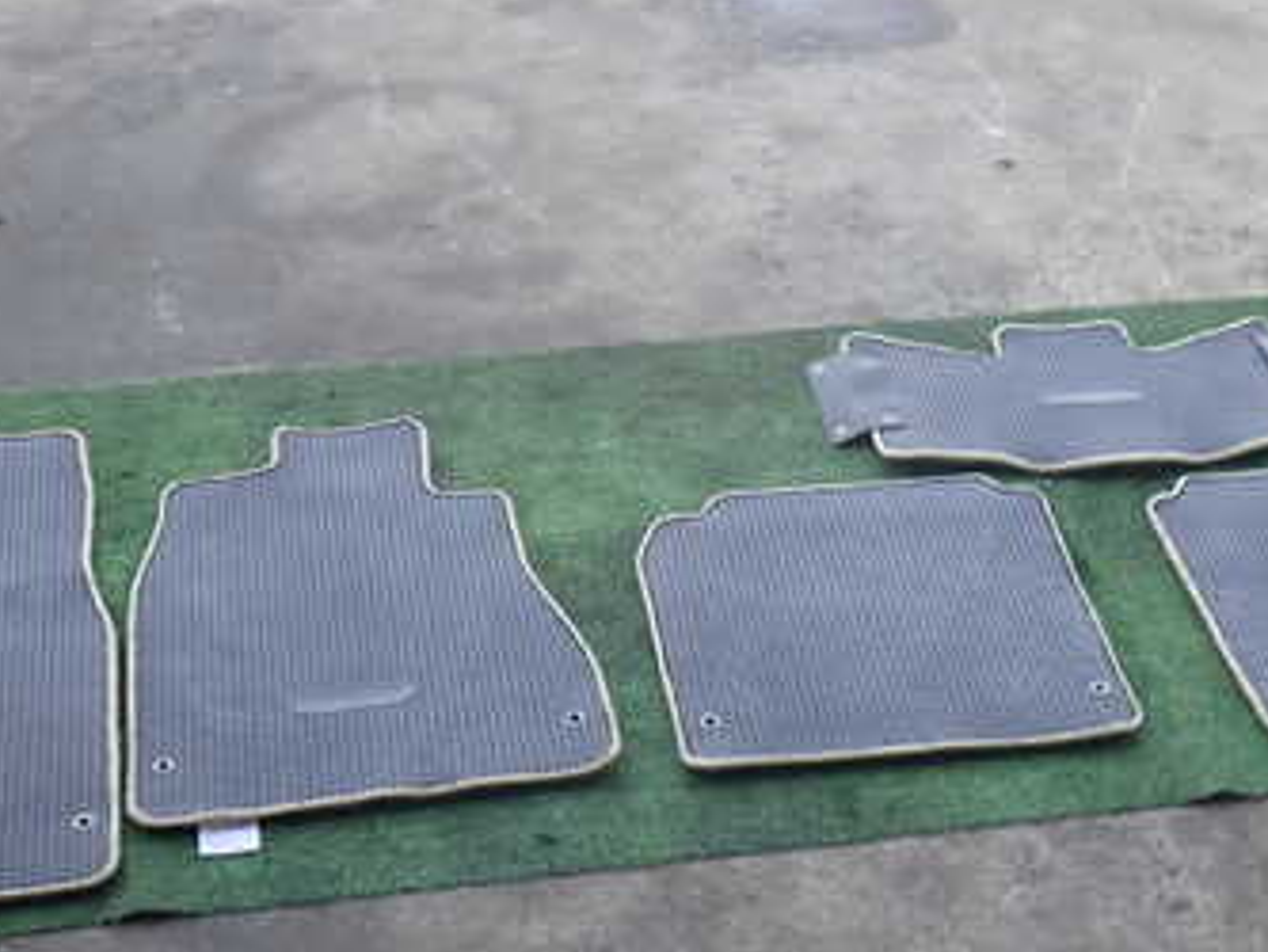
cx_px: 624
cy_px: 503
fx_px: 1979
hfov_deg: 35.5
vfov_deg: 27.0
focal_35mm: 54
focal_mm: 5.4
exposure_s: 1/125
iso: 100
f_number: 2.3
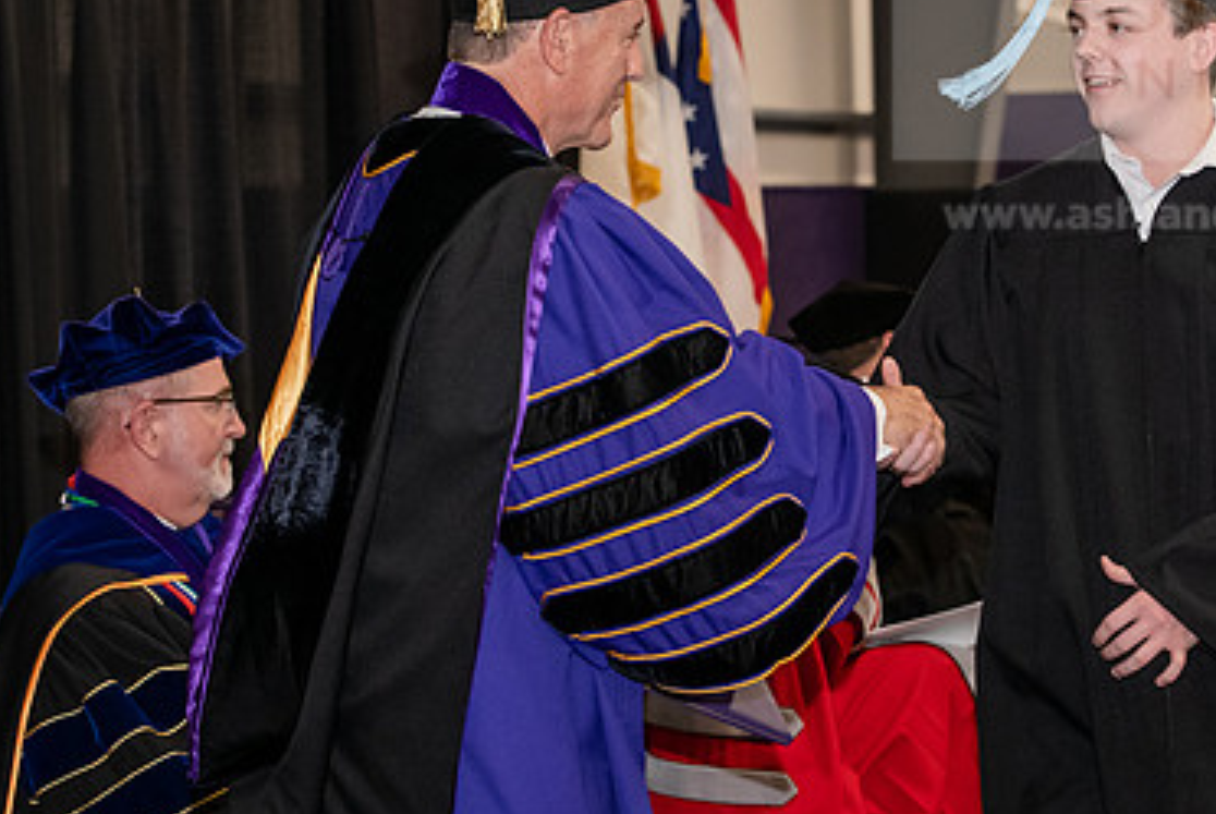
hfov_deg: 18.7
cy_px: 283
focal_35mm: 109
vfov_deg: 12.6
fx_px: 3686
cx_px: 794
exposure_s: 1/200
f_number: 5
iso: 2500
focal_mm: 70
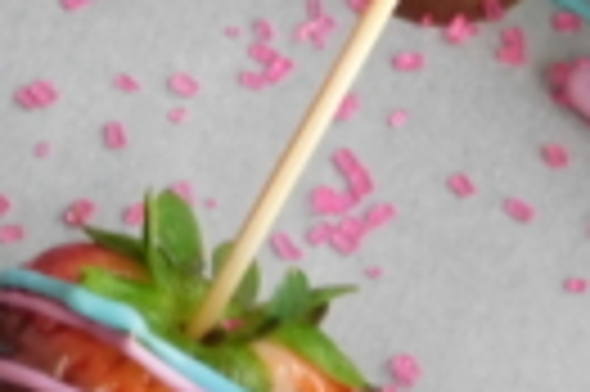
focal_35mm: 263
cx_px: 387
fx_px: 4305
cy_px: 178
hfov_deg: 7.8
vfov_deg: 5.2
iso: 400
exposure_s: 1/20
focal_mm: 11.7
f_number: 4.2
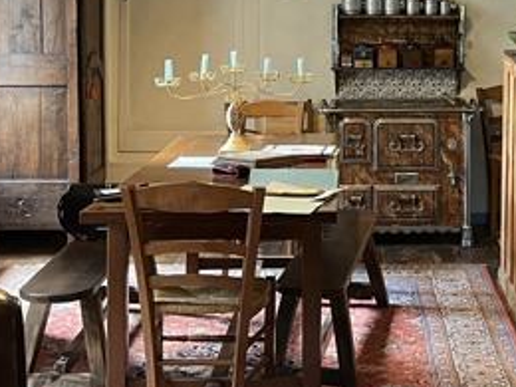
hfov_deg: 24.2
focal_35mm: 80
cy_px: 60
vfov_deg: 18.2
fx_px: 1193
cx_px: 387
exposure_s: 1/50
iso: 250
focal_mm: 5.1
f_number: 1.6
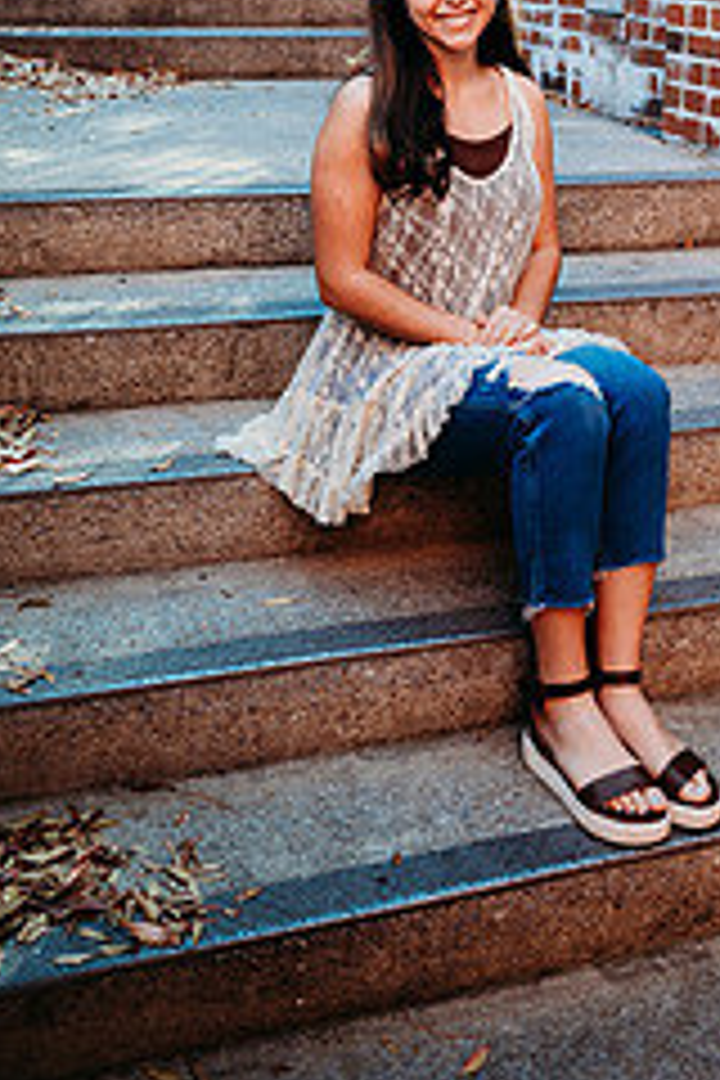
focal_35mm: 45
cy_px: 158
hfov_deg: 29.8
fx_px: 1350
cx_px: 446
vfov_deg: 41.0
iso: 100
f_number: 2.2
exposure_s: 1/400
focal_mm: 24
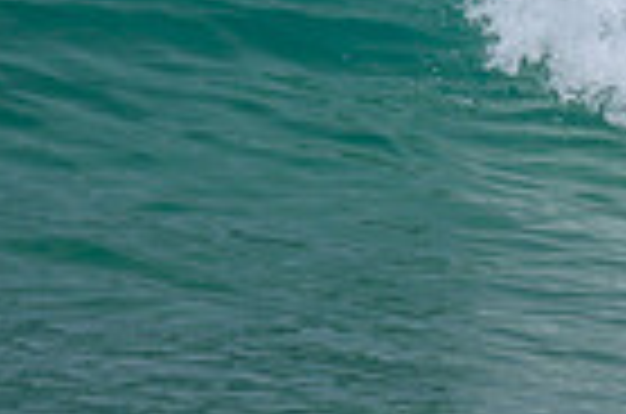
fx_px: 79927
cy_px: 10
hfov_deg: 0.4
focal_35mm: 4607
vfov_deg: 0.3
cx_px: 1399
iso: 280
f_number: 6.3
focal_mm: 800
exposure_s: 1/2000
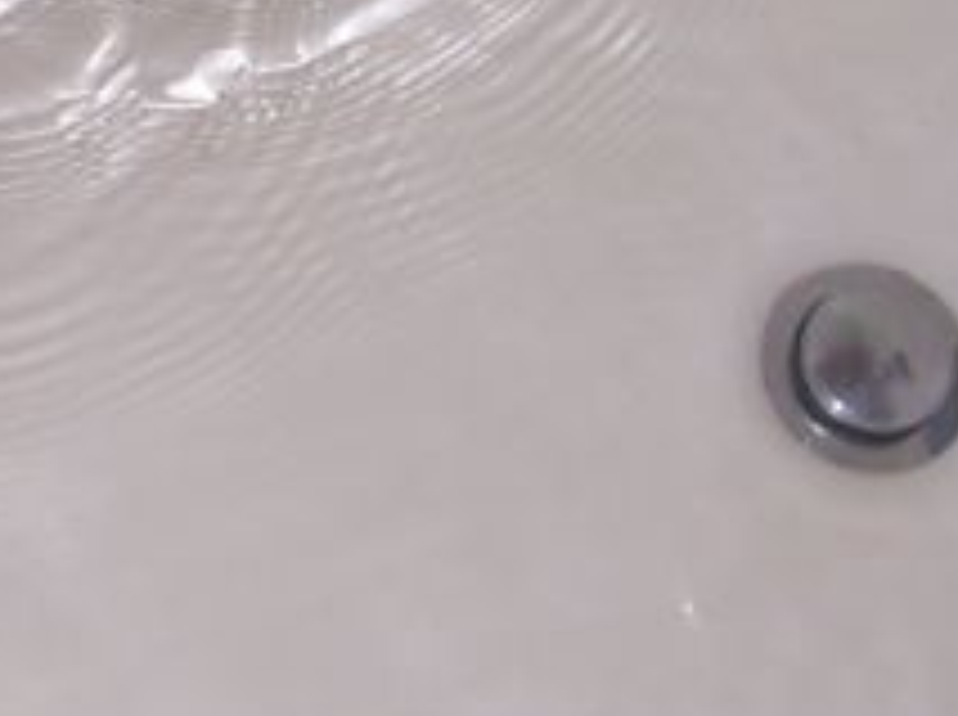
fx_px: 3536
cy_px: 252
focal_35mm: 128
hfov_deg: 14.8
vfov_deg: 11.5
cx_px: -243
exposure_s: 1/60
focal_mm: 5.6
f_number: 2.7
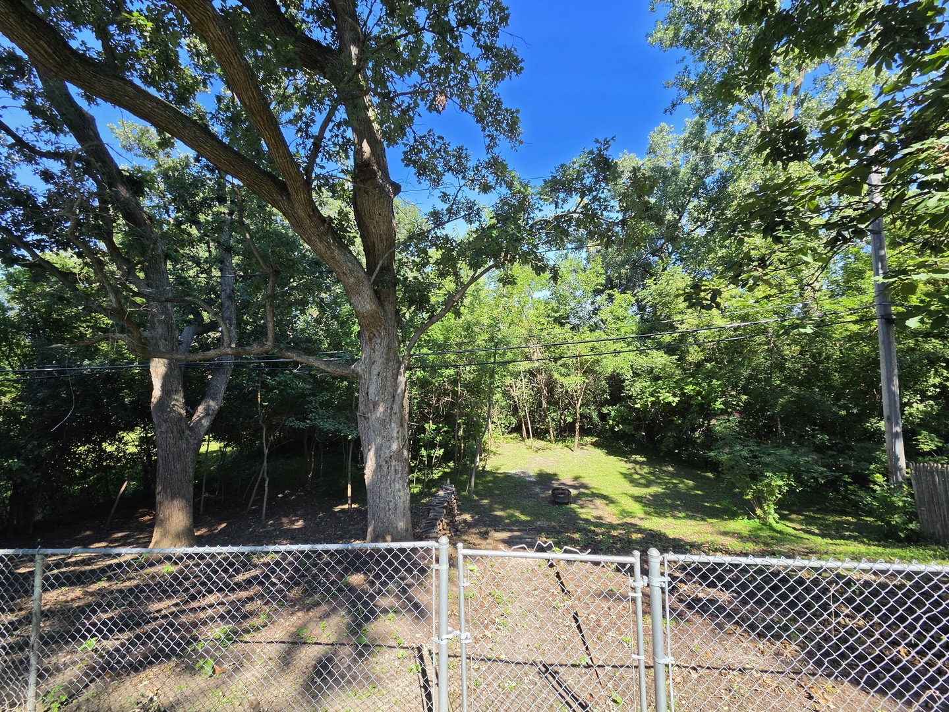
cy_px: 356
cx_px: 474
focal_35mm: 13
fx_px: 356
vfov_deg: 89.9
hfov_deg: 106.2
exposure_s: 1/917
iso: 100
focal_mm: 2.2
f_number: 2.2
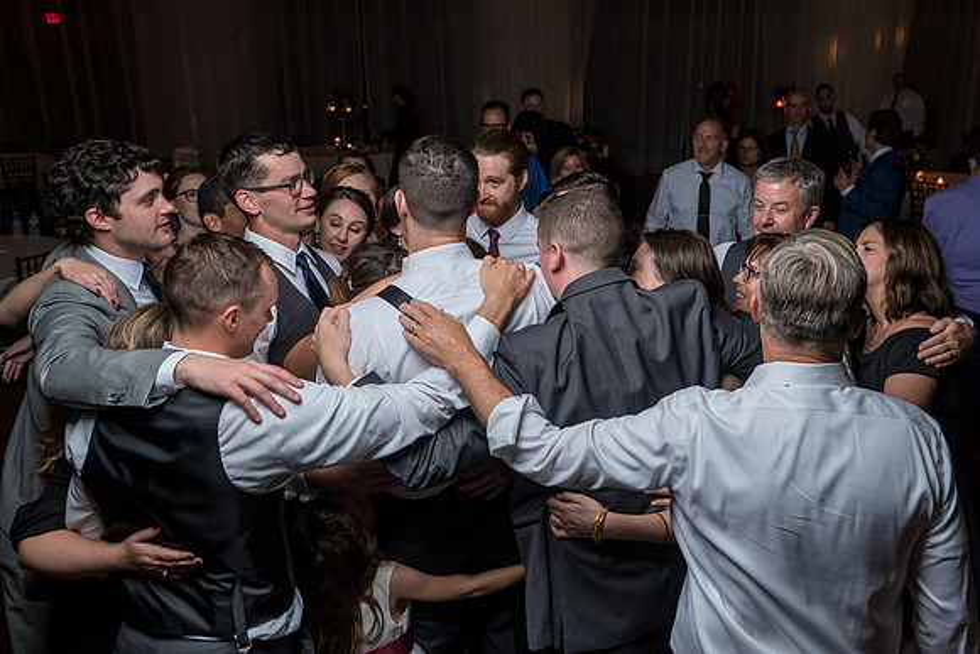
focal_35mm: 31
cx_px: 543
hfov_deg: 59.5
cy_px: 259
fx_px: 854
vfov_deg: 41.7
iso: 2000
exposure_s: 1/200
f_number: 4
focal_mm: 26
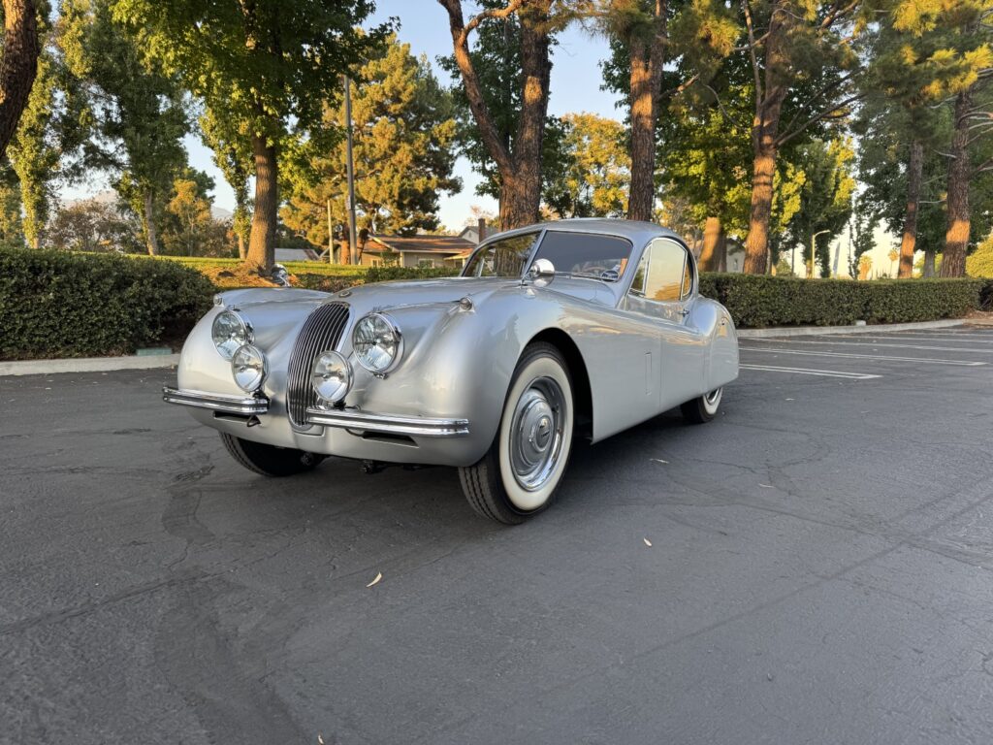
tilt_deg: -5.3
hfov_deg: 71.6
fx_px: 688
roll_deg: +1.5
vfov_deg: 56.8
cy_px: 372
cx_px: 496
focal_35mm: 24
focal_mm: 6.76
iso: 64
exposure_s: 1/189
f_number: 1.78
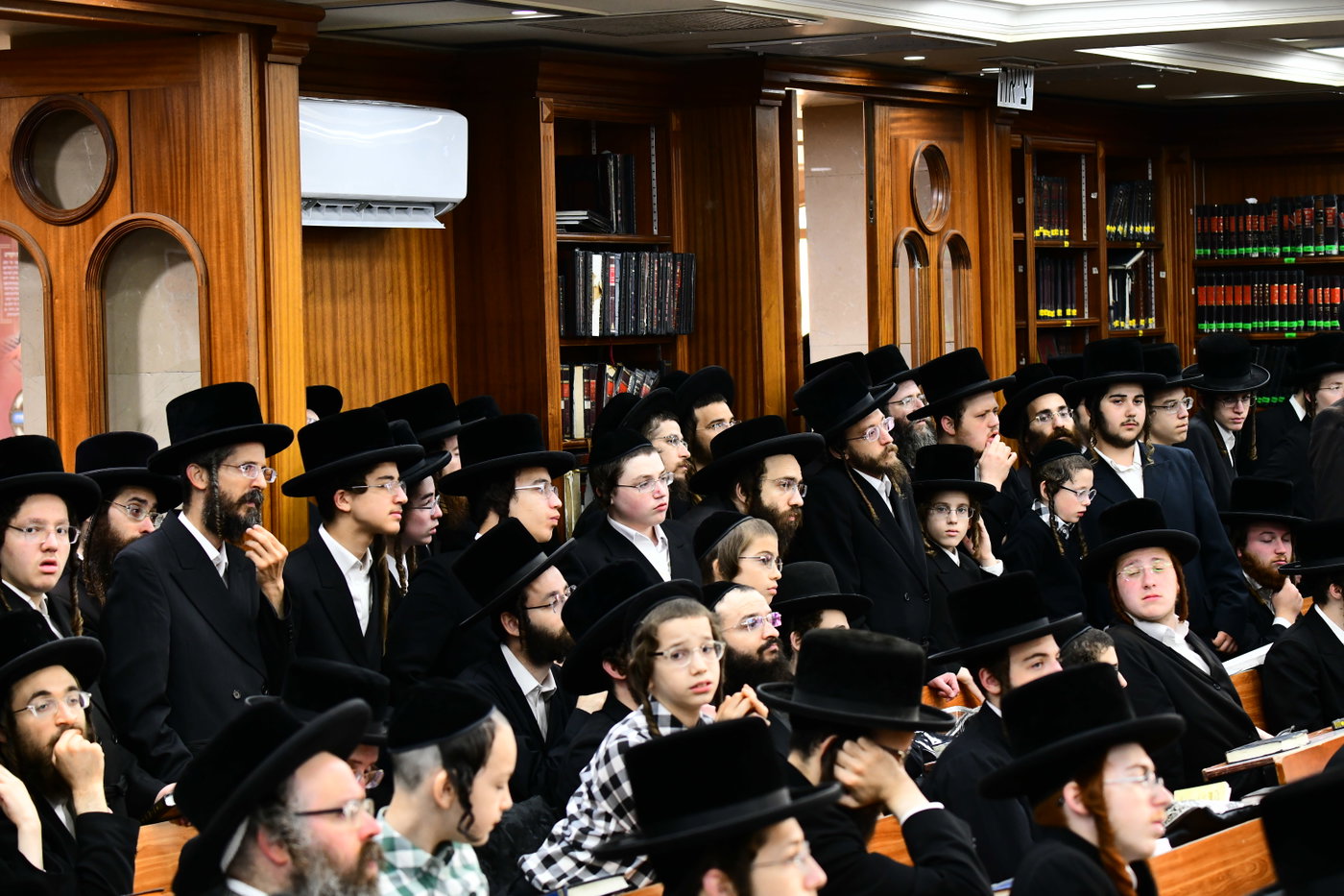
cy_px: 448
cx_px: 672
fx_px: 4106
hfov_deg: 18.6
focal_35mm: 110
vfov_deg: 12.4
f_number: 6.3
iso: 2000
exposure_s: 1/125
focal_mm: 110
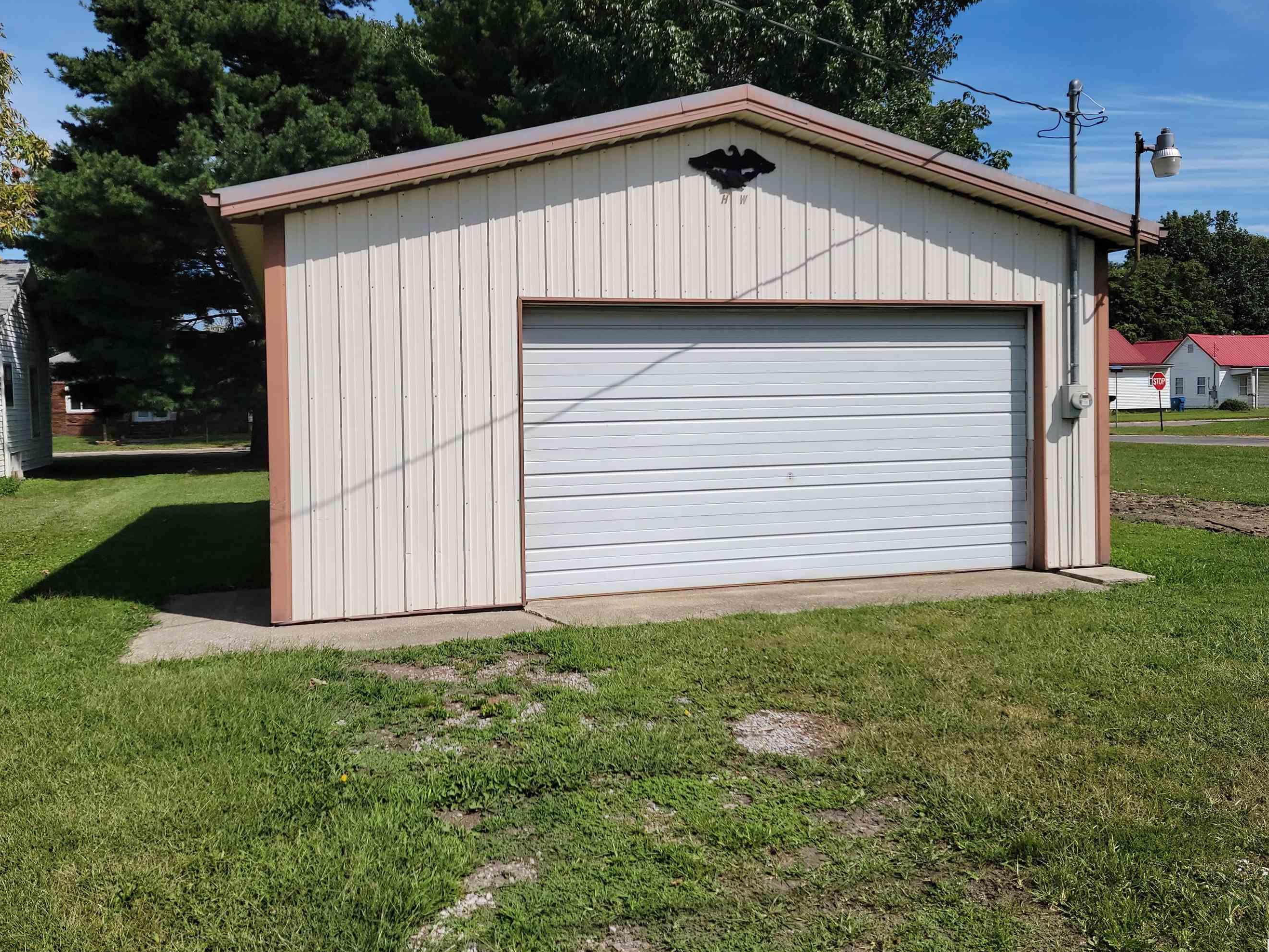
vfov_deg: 49.6
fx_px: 1027
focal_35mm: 28
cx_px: 601
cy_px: 408
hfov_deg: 63.4
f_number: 1.8
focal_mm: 6.7
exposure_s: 1/1576
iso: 16
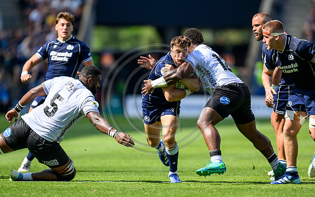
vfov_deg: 2.6
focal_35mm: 503
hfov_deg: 4.2
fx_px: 4316
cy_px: 105
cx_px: 173
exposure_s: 1/3200
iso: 320
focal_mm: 400
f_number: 2.8
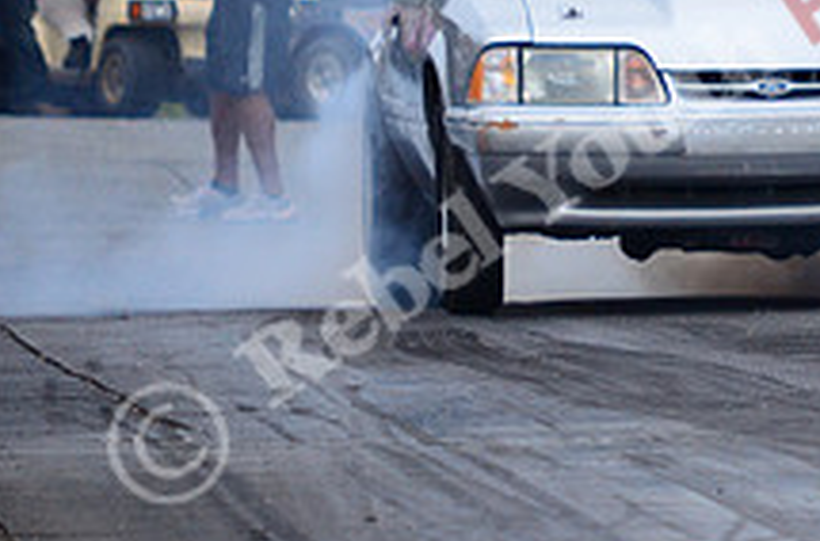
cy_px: 11
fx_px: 18419
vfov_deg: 1.7
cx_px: 847
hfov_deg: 2.5
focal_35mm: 811
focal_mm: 200
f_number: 5.6
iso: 1000
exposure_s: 1/640
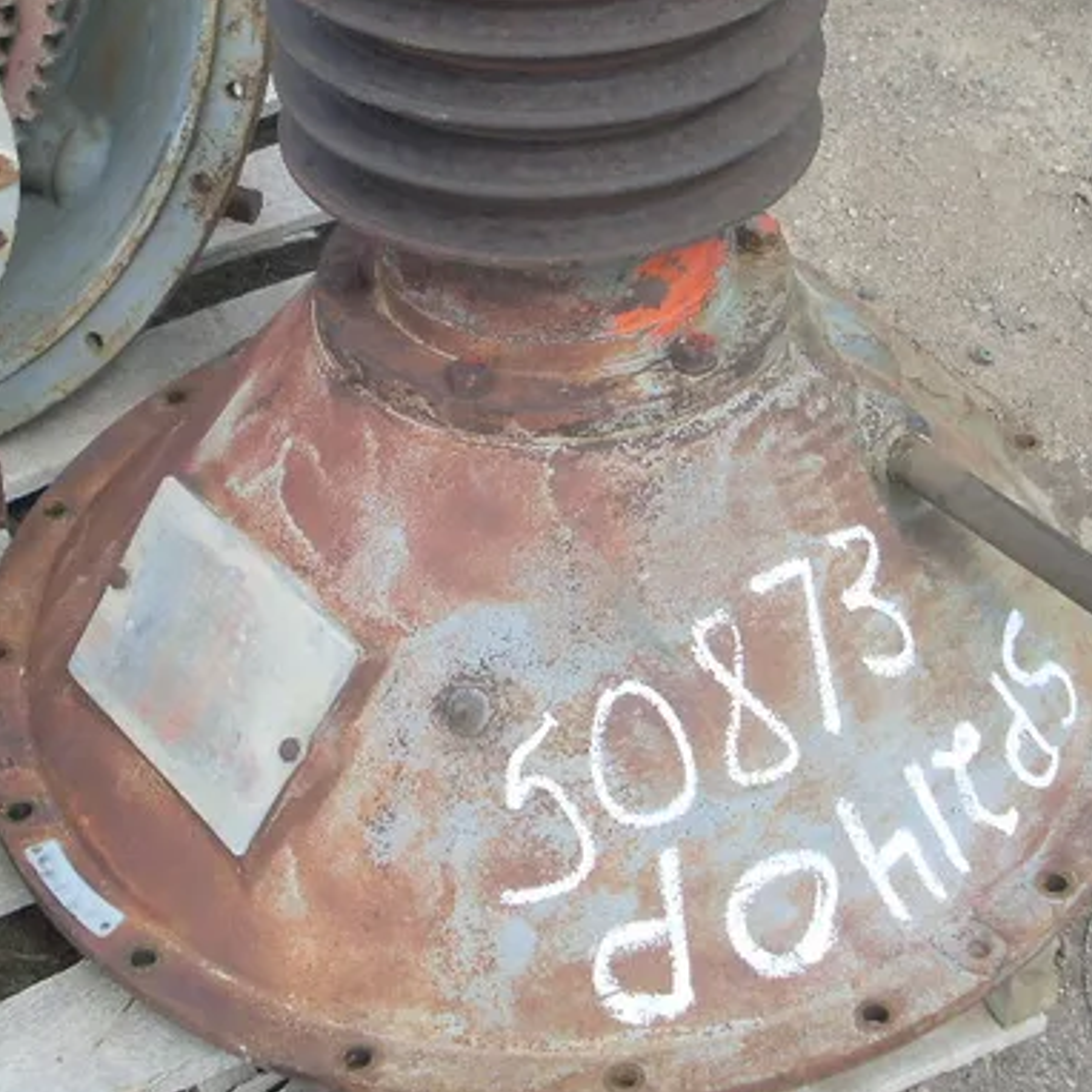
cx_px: 566
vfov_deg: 26.0
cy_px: 362
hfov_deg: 26.1
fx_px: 2356
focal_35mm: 66
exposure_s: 1/180
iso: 80
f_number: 7.7
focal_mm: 6.3
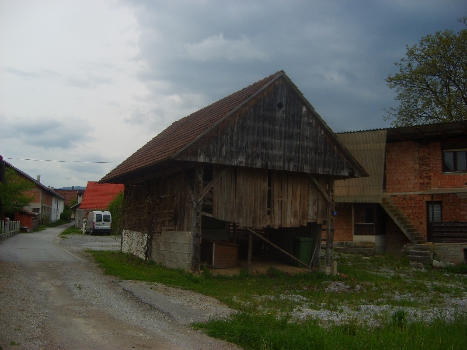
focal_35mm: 35
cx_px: 234
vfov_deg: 40.7
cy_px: 175
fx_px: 472
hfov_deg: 52.6
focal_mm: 5.8
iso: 50
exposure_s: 1/250
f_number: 2.8
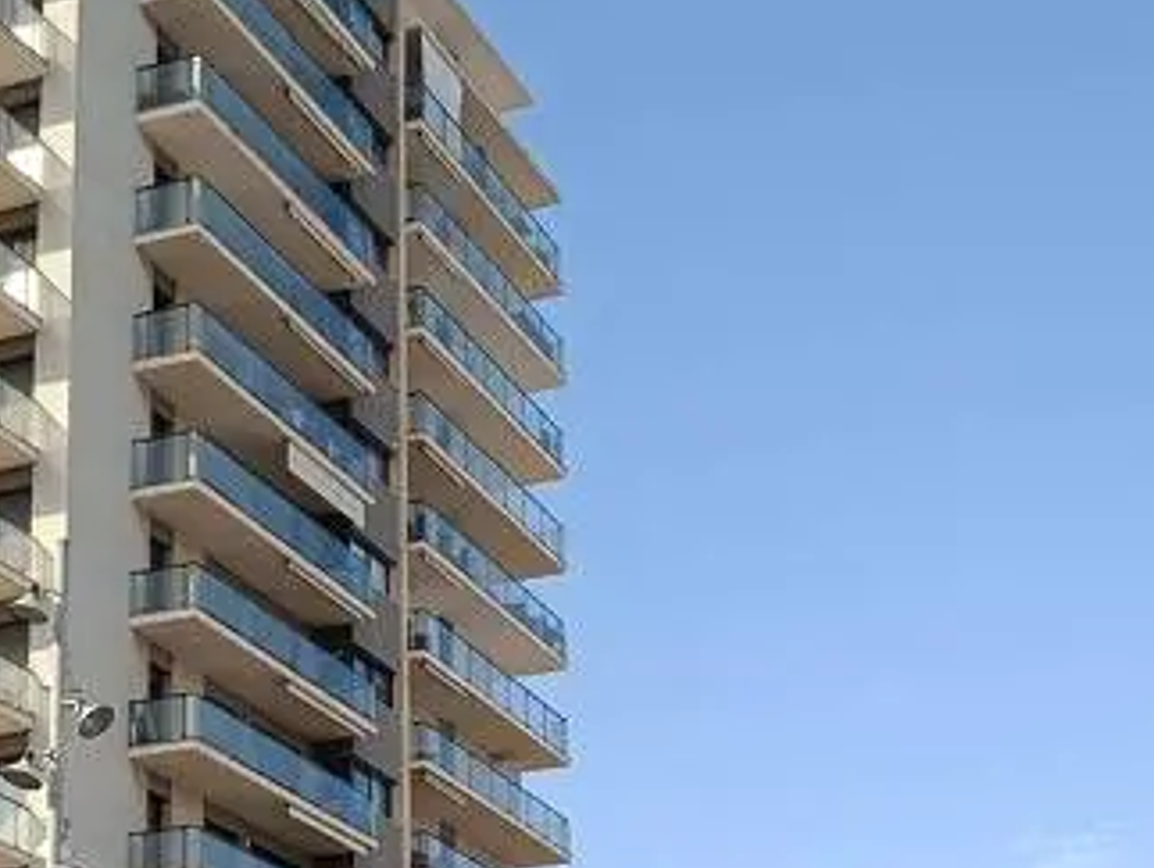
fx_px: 2370
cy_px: 1214
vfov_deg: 18.8
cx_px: 736
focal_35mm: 71
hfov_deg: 27.3
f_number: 1.7
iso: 50
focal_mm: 6.11
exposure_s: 1/353
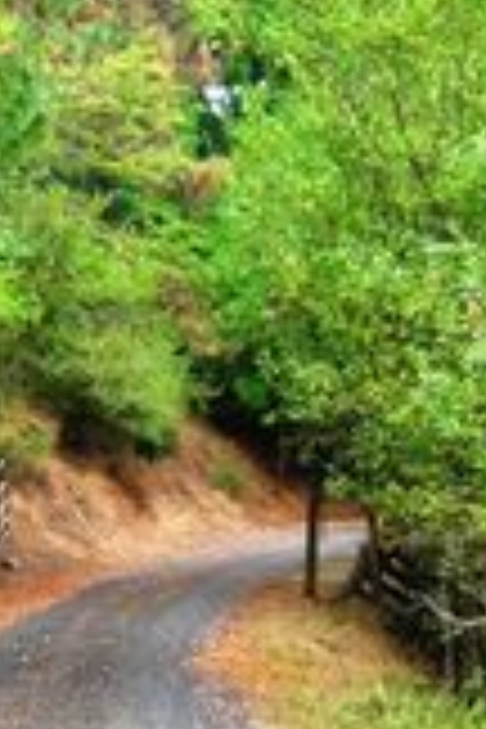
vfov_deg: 18.4
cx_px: 94
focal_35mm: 109
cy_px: 680
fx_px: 2207
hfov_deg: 12.5
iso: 50
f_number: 2.9
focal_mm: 5.7
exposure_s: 1/38.2
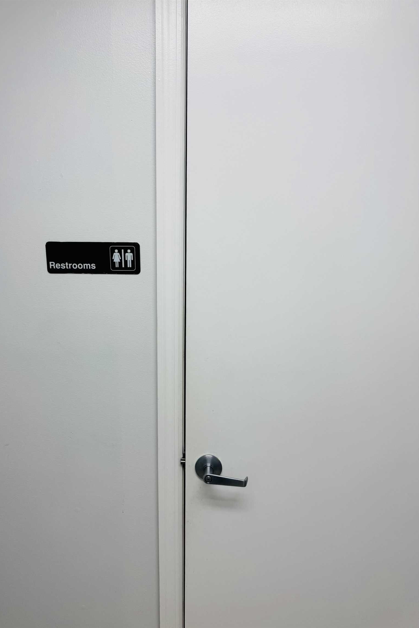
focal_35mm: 25
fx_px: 436
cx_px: 186
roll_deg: -0.1
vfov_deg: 71.5
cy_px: 314
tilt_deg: -12.2
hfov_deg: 51.2
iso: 64
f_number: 1.78
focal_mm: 6.76
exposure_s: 1/120
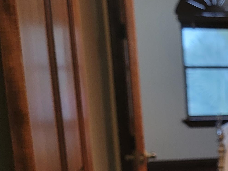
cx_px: 345
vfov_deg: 19.6
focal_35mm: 74
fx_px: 487
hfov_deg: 21.8
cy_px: 144
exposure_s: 1/40
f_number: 1.8
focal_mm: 6.7
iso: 250
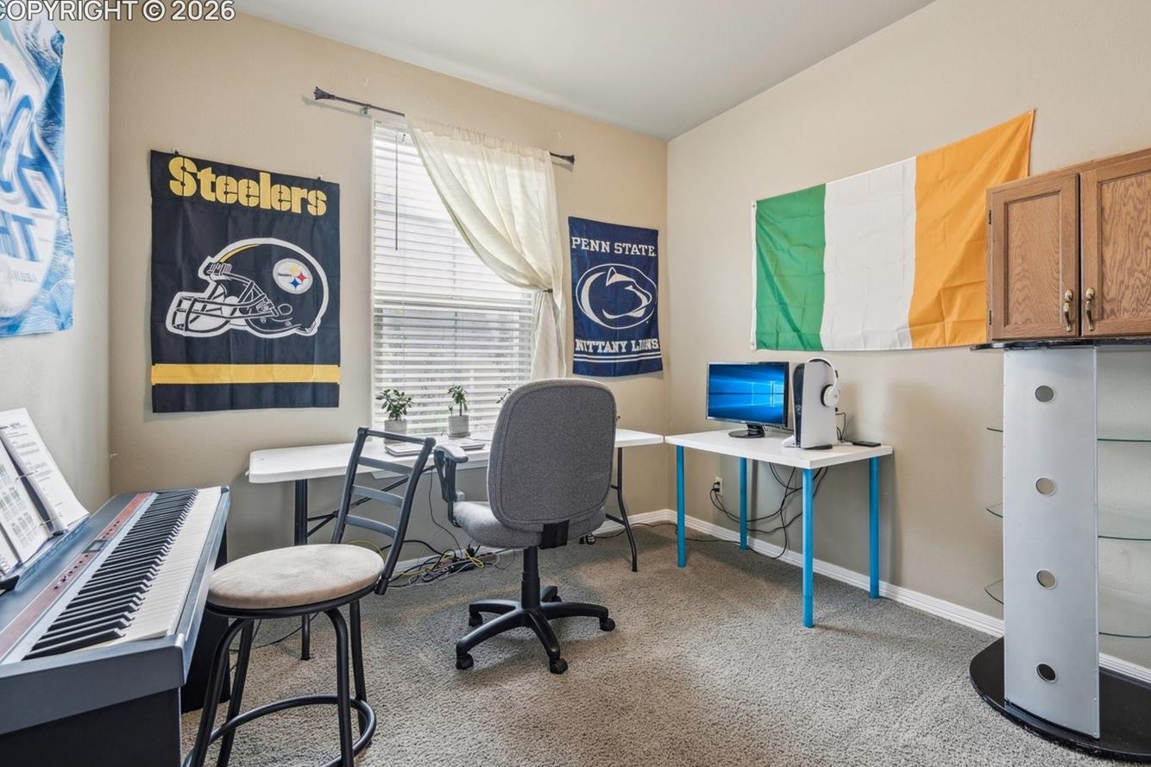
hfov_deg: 92.5
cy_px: 366
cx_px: 670
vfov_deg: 70.4
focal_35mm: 17
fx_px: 543
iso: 400
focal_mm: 14
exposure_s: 1/4
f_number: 8
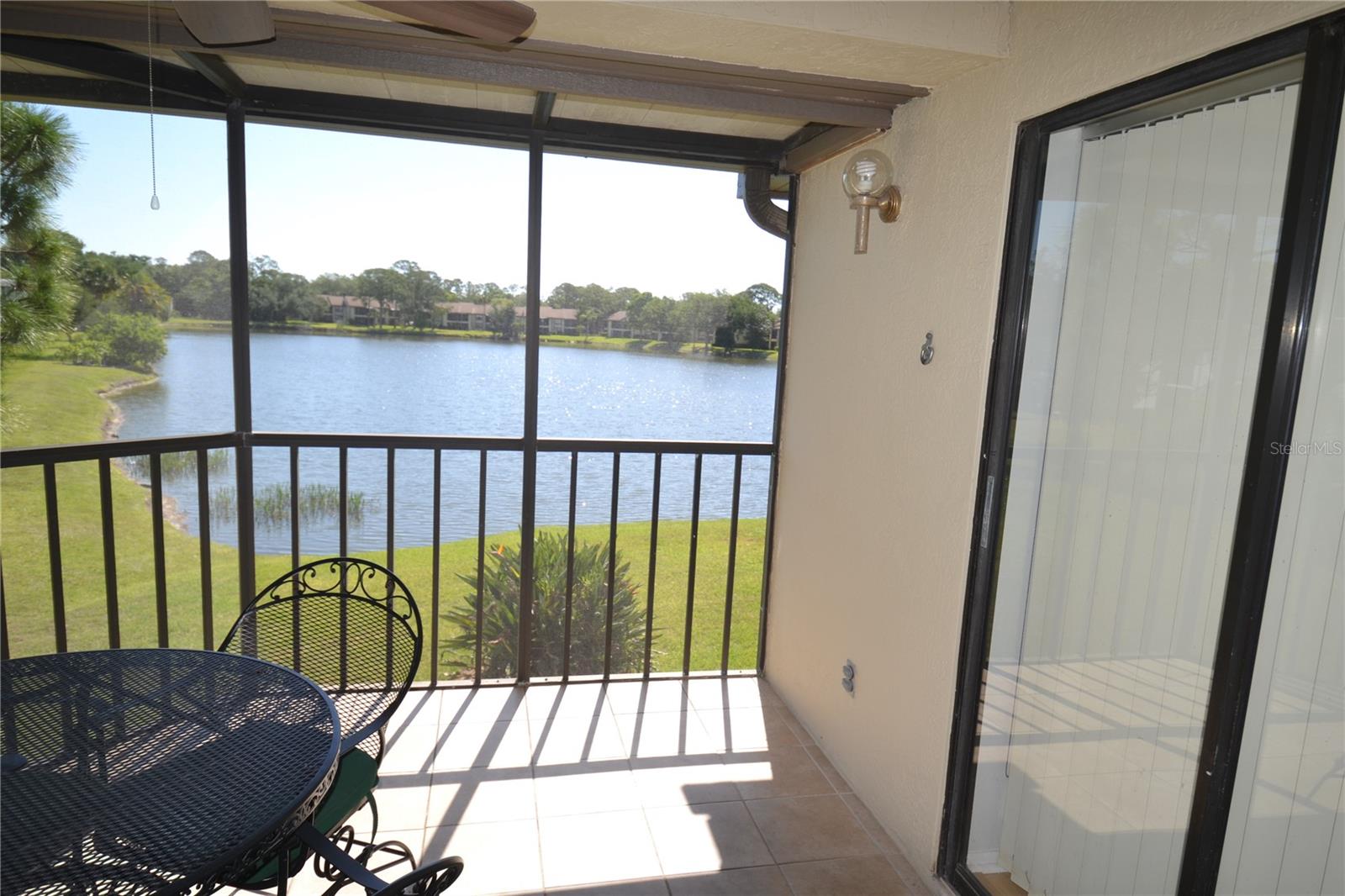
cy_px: 448
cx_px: 672
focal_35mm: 21
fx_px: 784
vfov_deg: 59.5
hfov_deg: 81.2
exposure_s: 1/200
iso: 100
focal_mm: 14
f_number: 5
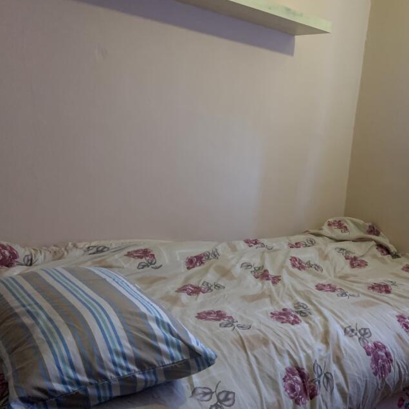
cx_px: 289
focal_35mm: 37
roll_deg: -6.6
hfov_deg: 43.9
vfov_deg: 44.8
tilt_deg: -6.2
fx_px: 495
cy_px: 177
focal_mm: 4.25
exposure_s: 1/33
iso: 320
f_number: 1.8
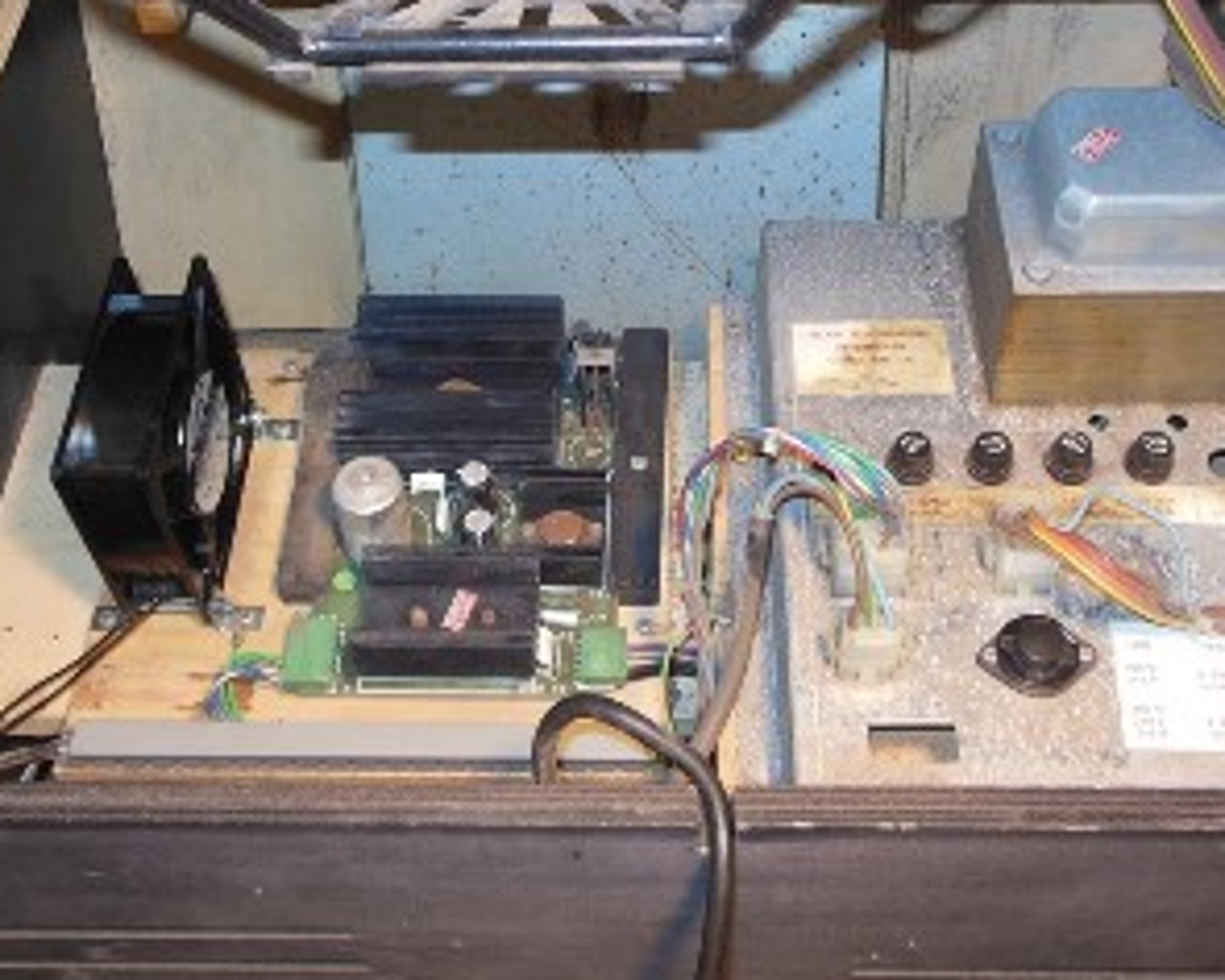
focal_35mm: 43
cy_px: 295
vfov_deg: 34.4
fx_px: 1559
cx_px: 627
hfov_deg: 42.9
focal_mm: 5.2
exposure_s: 1/30
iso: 200
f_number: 3.3
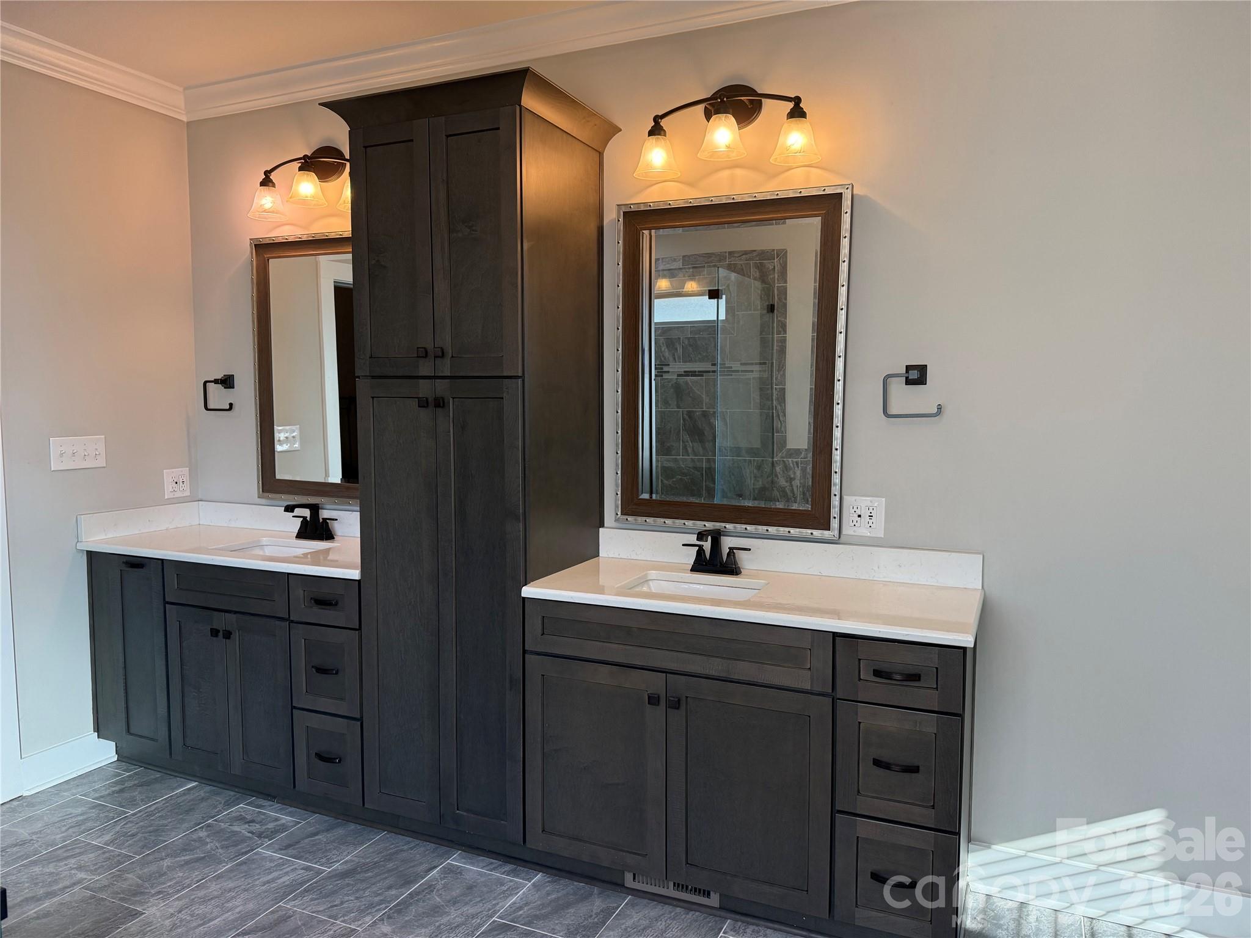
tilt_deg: -5.1
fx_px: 867
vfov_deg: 56.8
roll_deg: -0.4
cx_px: 626
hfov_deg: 71.6
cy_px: 469
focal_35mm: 24
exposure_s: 1/160
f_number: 1.78
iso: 200
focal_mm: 6.76
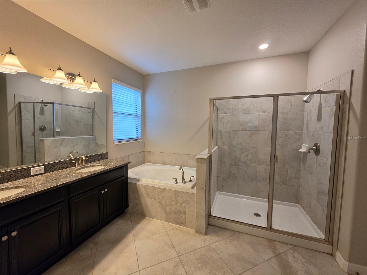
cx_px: 184
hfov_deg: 106.2
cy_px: 138
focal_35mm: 13
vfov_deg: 89.9
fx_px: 138
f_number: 1.9
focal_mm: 2.2
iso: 250
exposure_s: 1/120
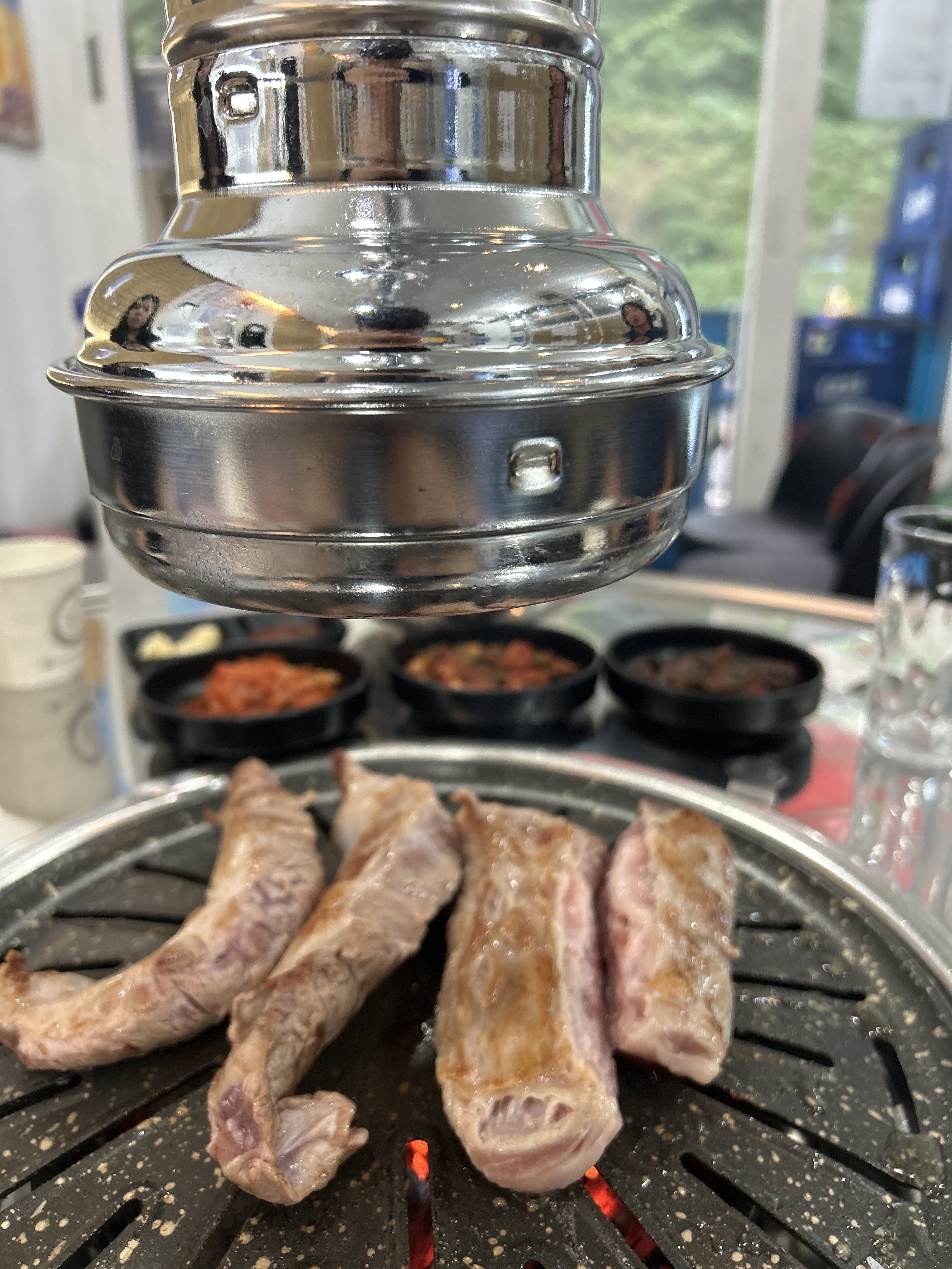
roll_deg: -0.2
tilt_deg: -19.6
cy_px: 634
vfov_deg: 67.3
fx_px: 953
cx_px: 476
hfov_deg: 53.1
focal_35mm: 26
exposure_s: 1/60
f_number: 1.5
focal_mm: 5.7
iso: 200
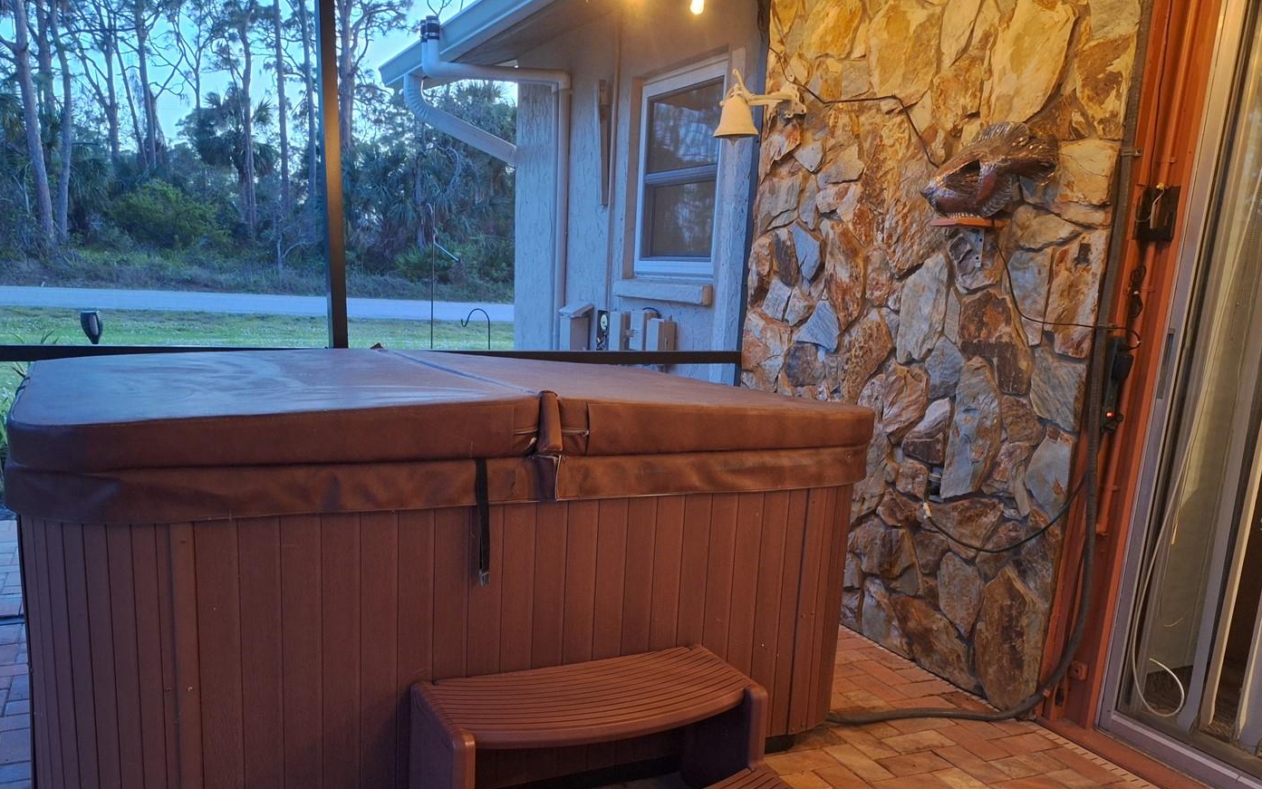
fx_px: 963
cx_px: 621
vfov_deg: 43.9
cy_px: 524
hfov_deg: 66.5
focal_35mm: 28
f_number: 1.8
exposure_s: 1/20
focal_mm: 5.54
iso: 640
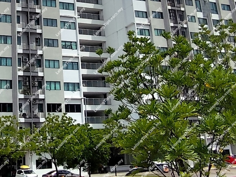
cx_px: 21
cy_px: 18
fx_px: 348
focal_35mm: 51
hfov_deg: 35.2
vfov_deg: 27.6
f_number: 2.2
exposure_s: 1/2683
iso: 50
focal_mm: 1.65
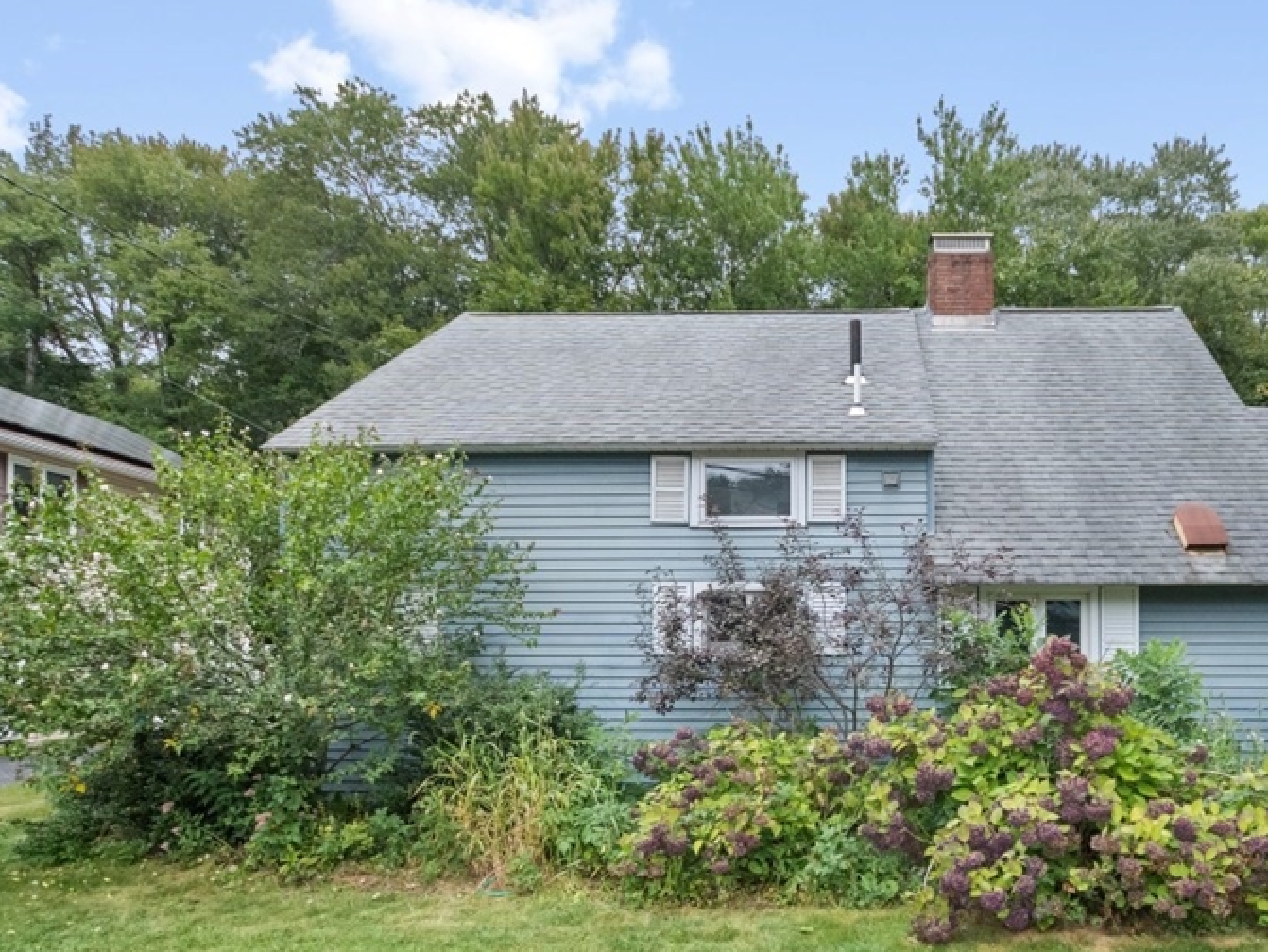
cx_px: 839
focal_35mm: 22
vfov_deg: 60.5
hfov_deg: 74.2
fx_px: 806
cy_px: 583
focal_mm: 10
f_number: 4.5
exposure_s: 1/2000
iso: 1000
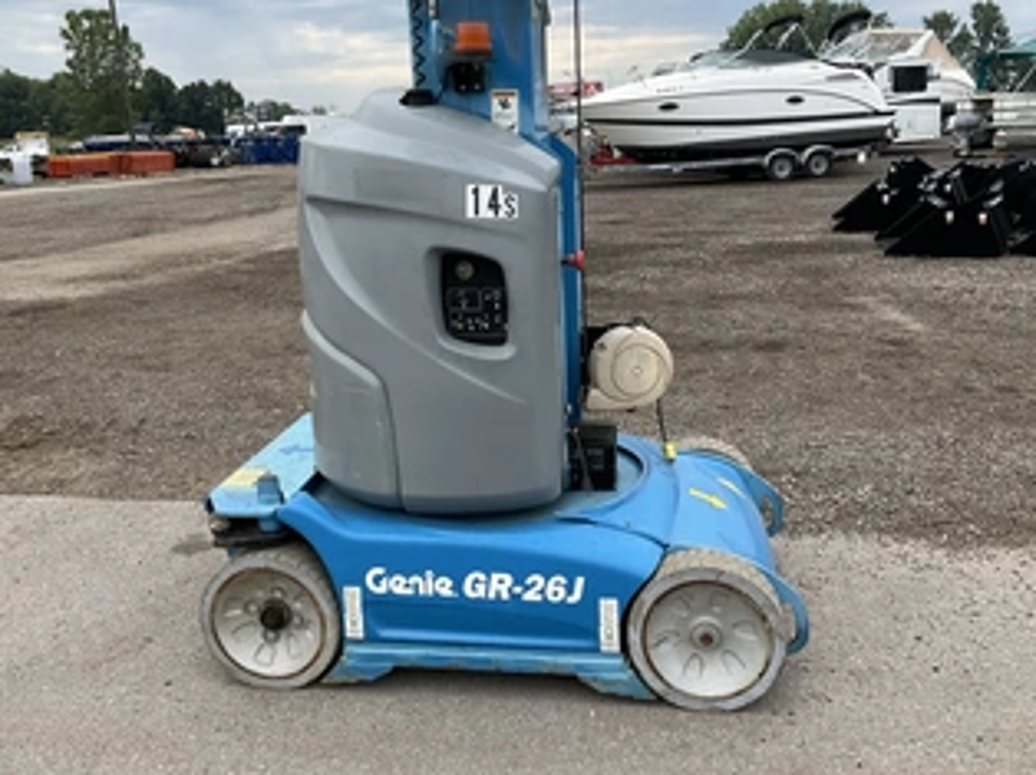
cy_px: 363
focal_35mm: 37
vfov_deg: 38.6
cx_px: 505
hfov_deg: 50.2
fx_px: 1107
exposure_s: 1/855
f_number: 1.8
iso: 25
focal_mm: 3
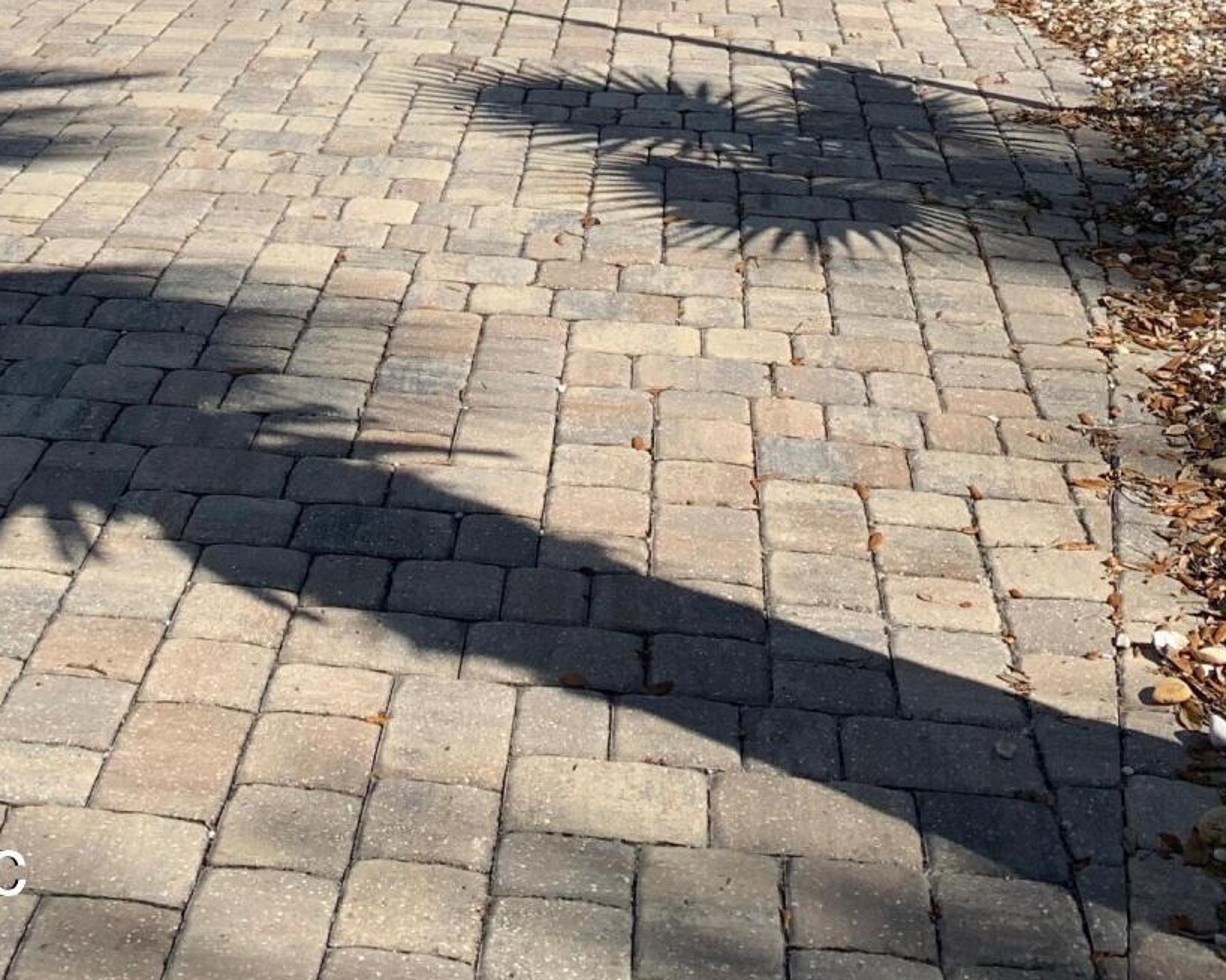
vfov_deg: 20.9
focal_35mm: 62
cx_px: 376
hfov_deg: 30.2
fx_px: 2249
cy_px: -494
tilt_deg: +2.8
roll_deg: -1.3
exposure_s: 1/2075
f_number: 1.8
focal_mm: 4.25
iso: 25
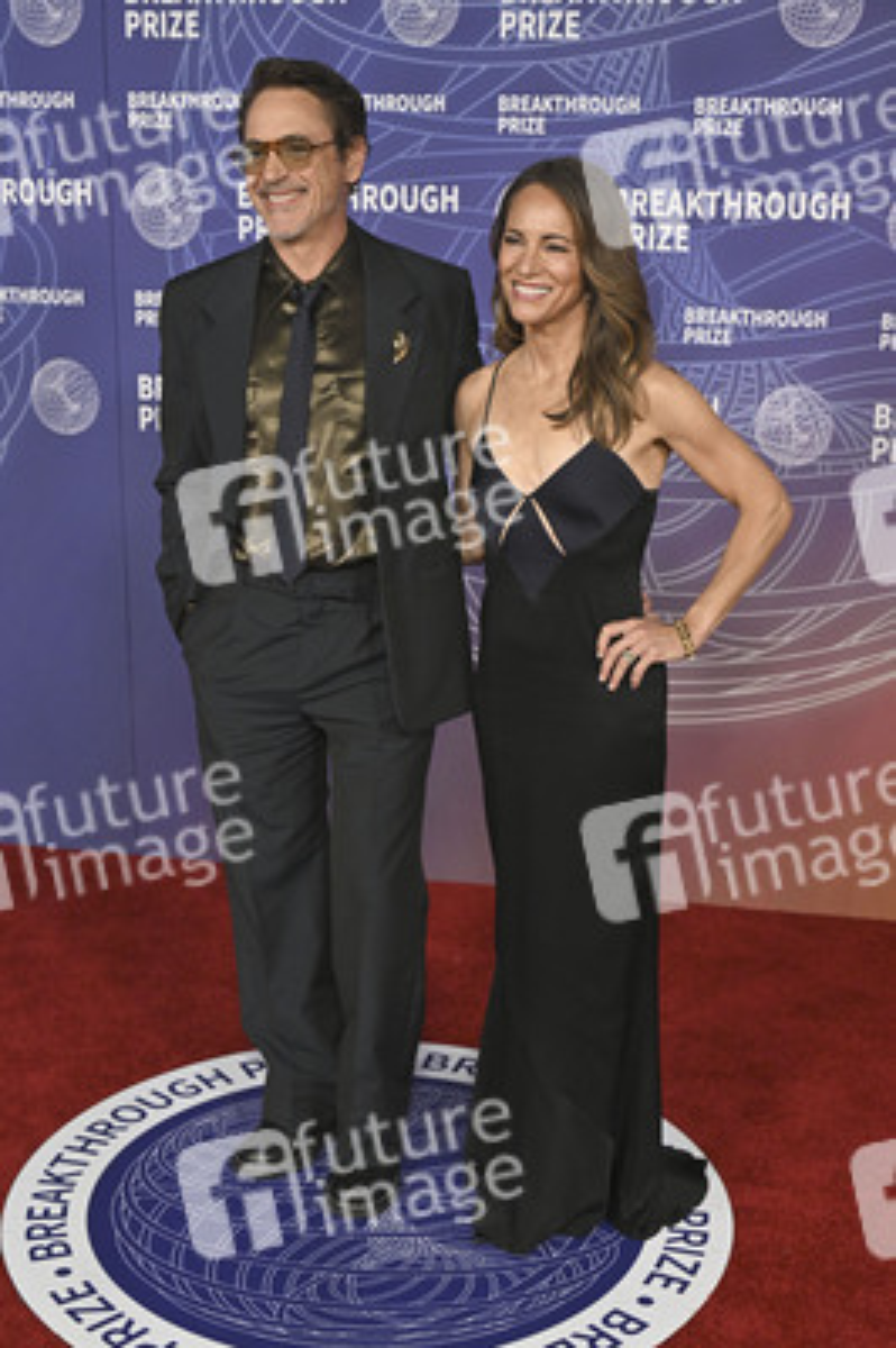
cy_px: 674
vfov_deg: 42.8
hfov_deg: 29.2
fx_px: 1720
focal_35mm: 46
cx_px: 448
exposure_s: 1/320
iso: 2000
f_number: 4
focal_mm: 46
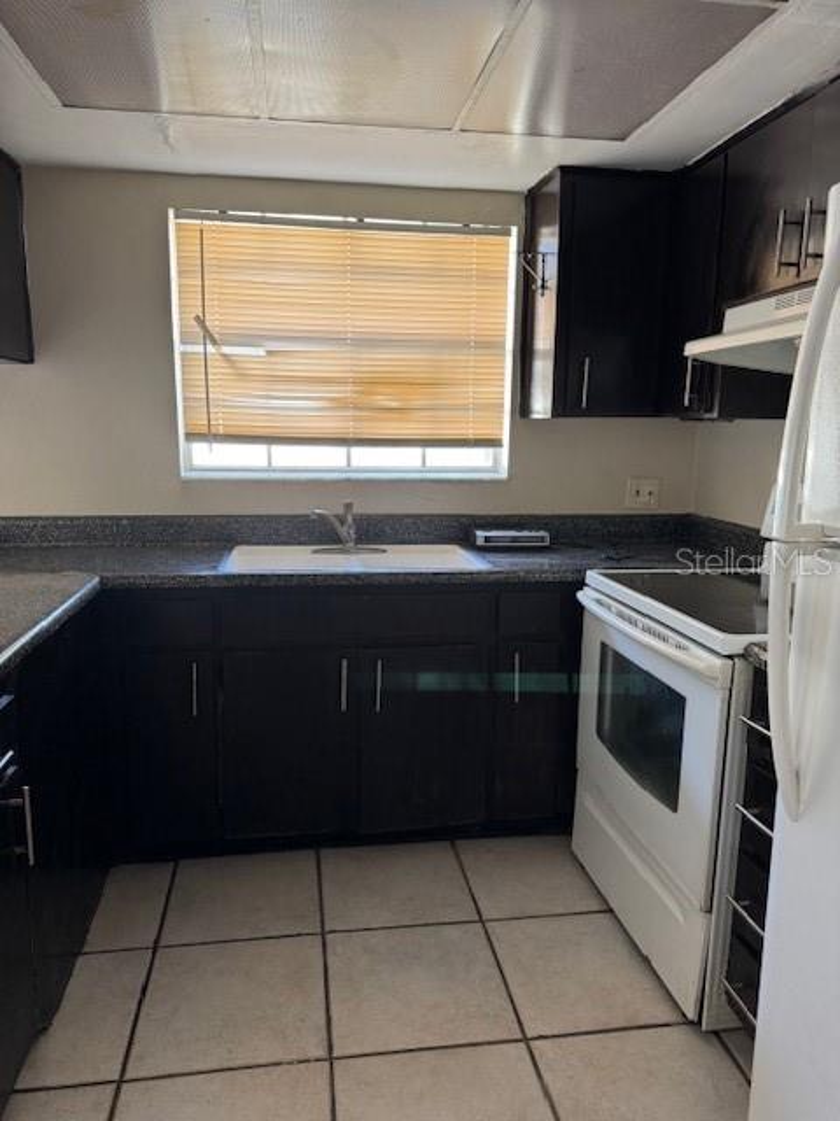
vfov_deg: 71.6
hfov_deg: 56.8
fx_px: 777
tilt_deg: -10.6
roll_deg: -0.5
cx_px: 420
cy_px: 560
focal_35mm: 24
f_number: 1.78
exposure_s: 1/99
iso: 200
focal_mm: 6.76
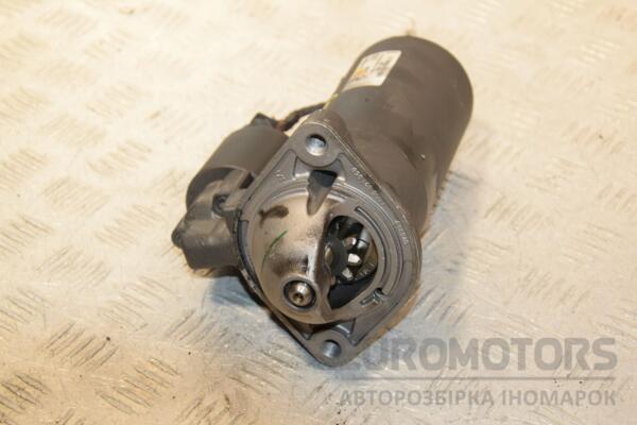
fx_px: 1327
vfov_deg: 18.2
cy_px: 212
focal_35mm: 75
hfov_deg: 27.0
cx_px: 318
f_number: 6.3
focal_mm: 50
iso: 1600
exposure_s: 1/200
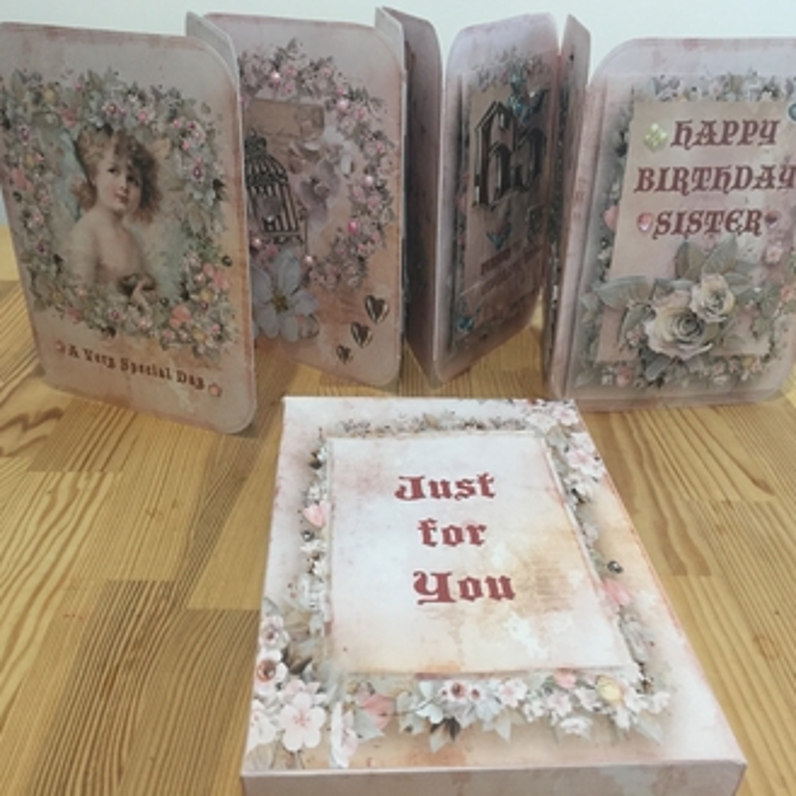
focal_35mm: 35
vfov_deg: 47.2
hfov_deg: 47.2
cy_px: 396
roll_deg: -1.2
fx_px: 911
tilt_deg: -27.5
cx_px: 375
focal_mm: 4.15
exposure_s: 1/33
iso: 160
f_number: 2.2
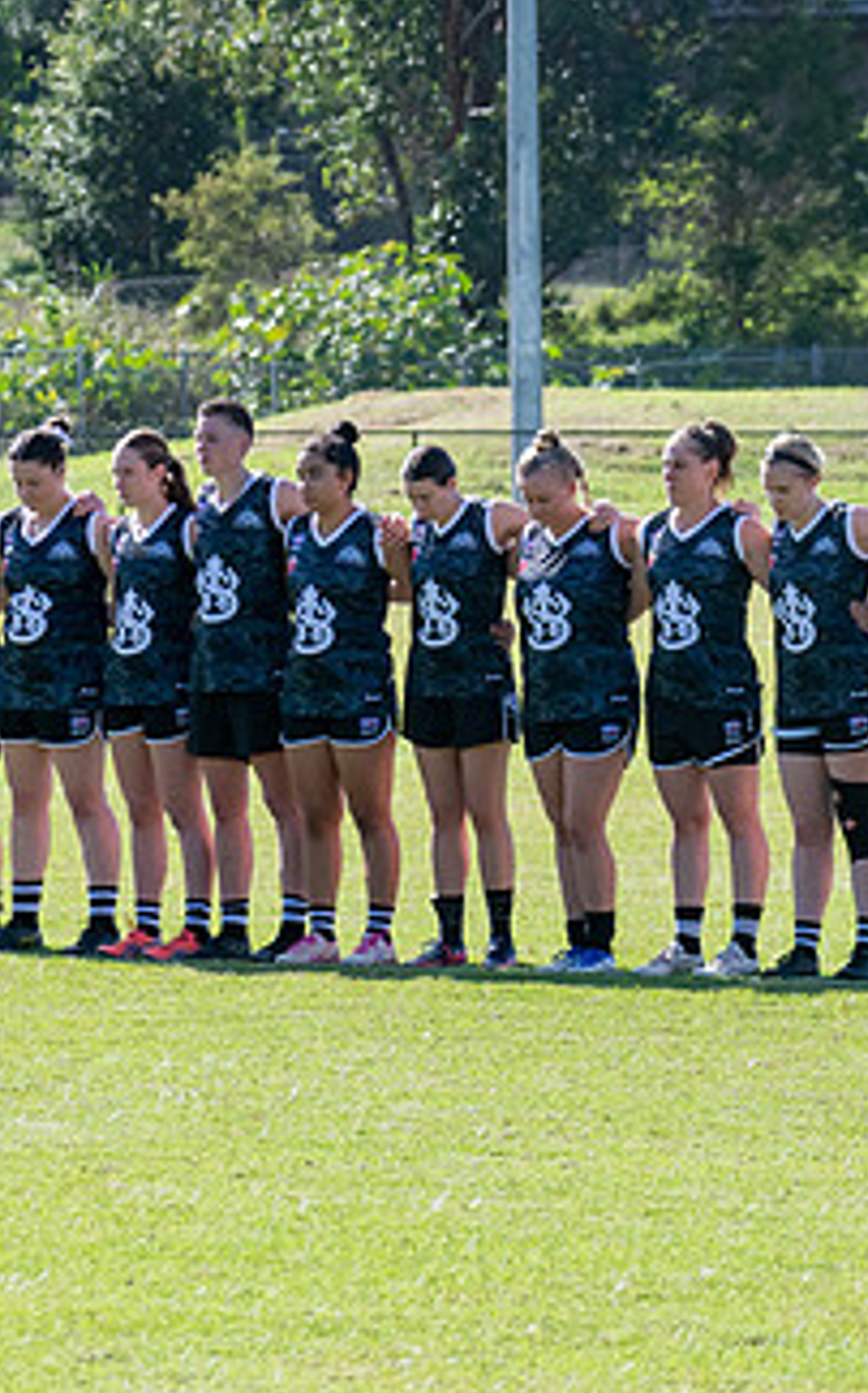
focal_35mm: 366
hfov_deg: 3.6
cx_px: 1045
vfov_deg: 5.7
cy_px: 659
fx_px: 13878
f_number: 7.1
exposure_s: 1/1250
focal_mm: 180
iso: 800
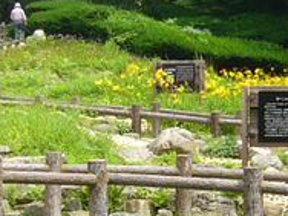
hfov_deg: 13.3
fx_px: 1240
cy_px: 198
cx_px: 146
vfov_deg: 9.9
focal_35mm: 149
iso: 50
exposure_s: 1/500
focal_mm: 5.8
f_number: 8
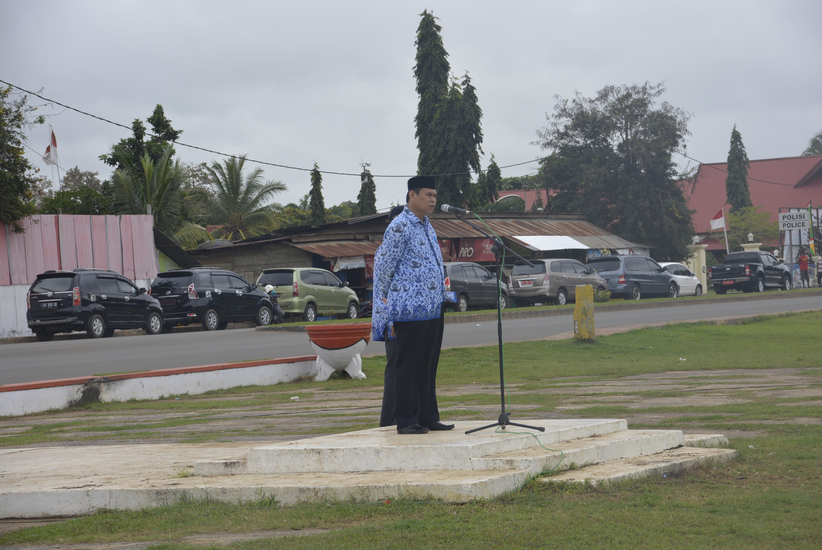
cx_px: 411
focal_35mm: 112
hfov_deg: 18.2
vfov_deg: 12.2
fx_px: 2571
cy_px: 275
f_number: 8
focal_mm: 75
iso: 200
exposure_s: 1/250
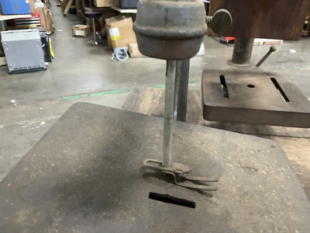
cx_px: 155
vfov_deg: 48.2
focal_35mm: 29
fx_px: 260
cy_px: 116
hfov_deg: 61.7
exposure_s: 1/30
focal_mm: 3
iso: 320
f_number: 1.8
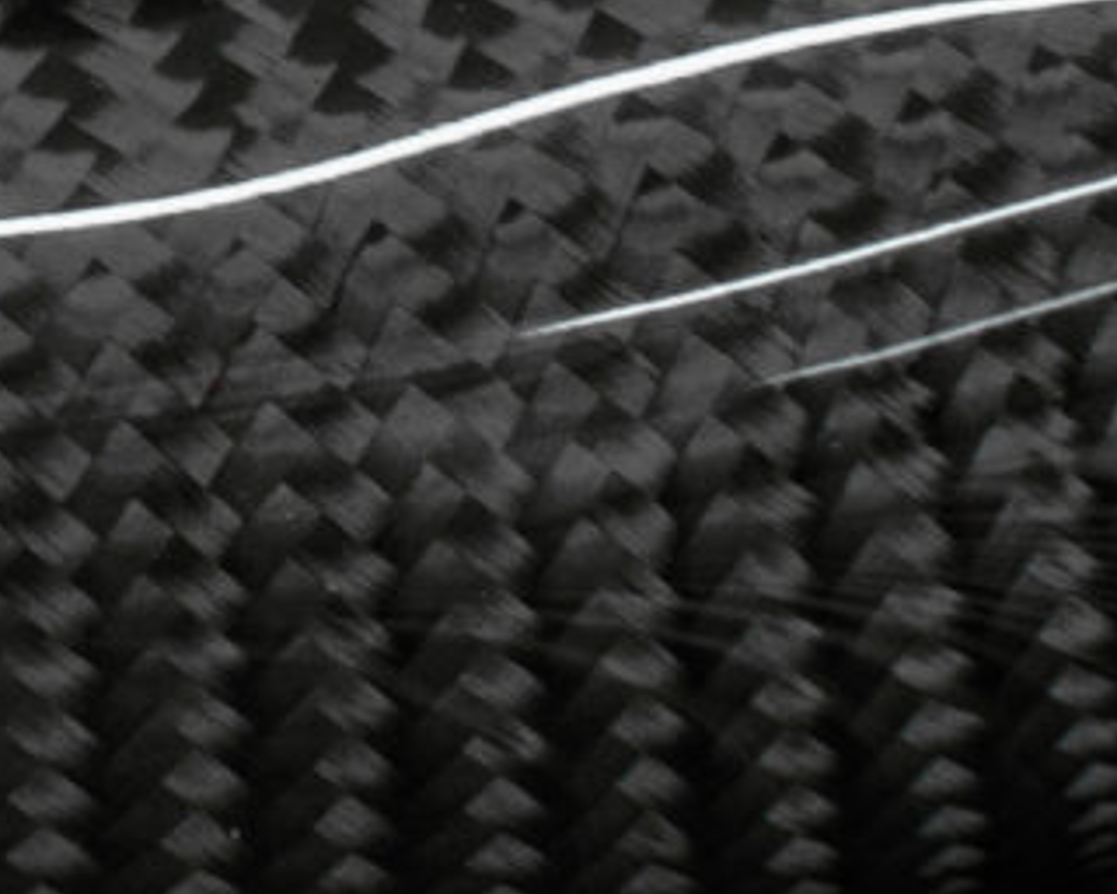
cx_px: -1864
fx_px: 13017
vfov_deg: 3.9
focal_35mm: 394
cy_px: -707
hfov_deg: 4.7
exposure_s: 1/125
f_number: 6.3
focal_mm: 35
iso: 500
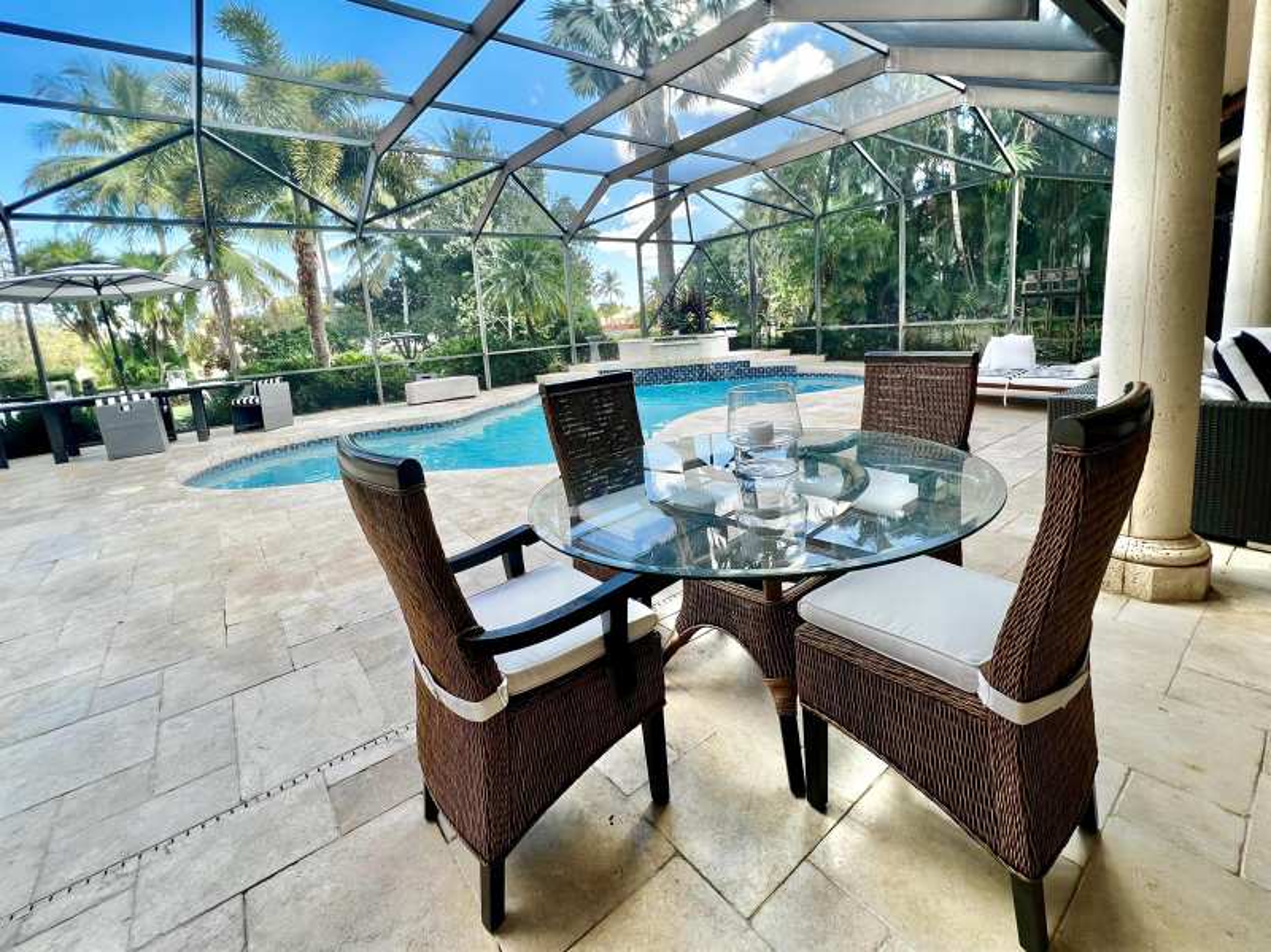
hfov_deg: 106.2
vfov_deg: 89.9
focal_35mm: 13
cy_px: 476
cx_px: 636
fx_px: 477
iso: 32
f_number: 1.8
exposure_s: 1/188
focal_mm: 1.57
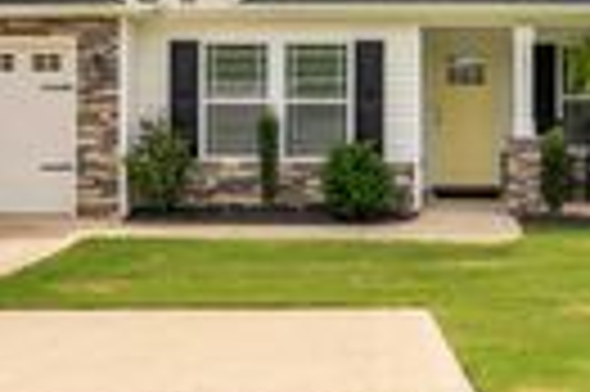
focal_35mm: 63
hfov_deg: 31.7
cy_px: 61
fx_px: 1030
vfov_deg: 21.2
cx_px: 392
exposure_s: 1/320
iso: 160
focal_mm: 16.5
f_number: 9
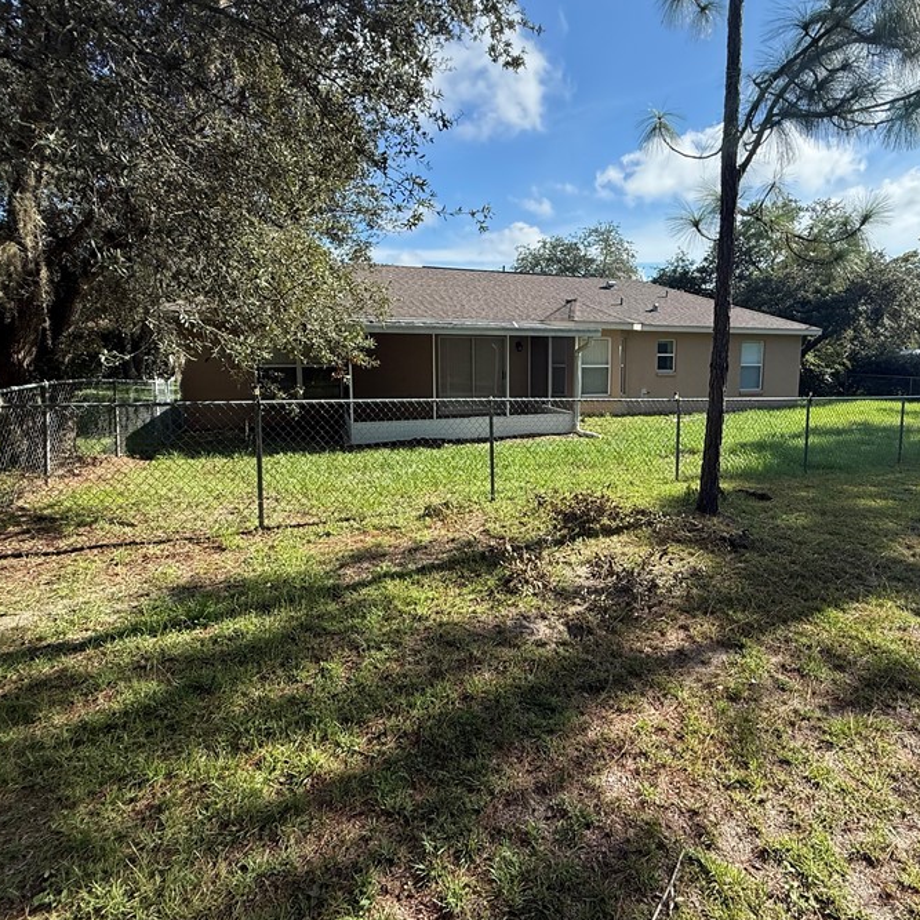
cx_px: 557
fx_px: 571
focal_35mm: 19
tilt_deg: -5.6
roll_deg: -1.6
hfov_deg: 76.7
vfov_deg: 77.5
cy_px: 418
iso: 64
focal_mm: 2.22
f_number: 2.2
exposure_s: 1/1001
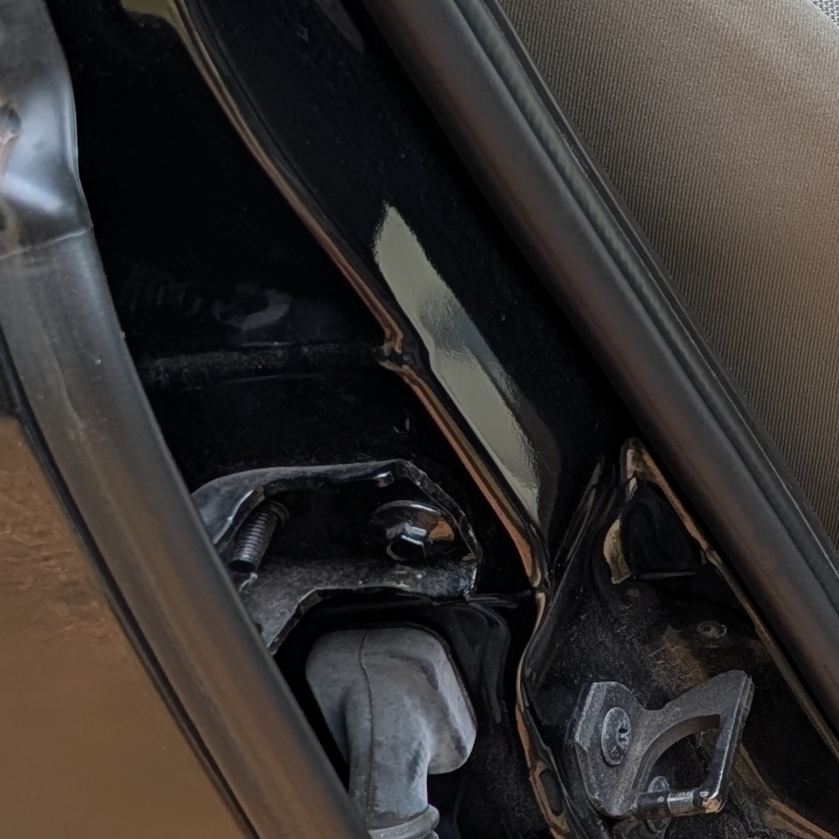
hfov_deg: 14.7
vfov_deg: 17.0
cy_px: -146
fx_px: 2687
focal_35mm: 98
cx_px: 1661
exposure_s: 1/472
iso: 22
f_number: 1.68
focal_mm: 6.9
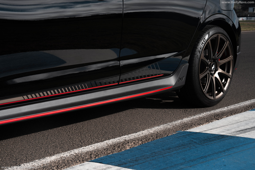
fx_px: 446
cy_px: 85
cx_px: 128
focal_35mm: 63
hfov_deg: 31.9
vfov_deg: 21.6
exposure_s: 1/80
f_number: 10
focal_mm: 63
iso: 100
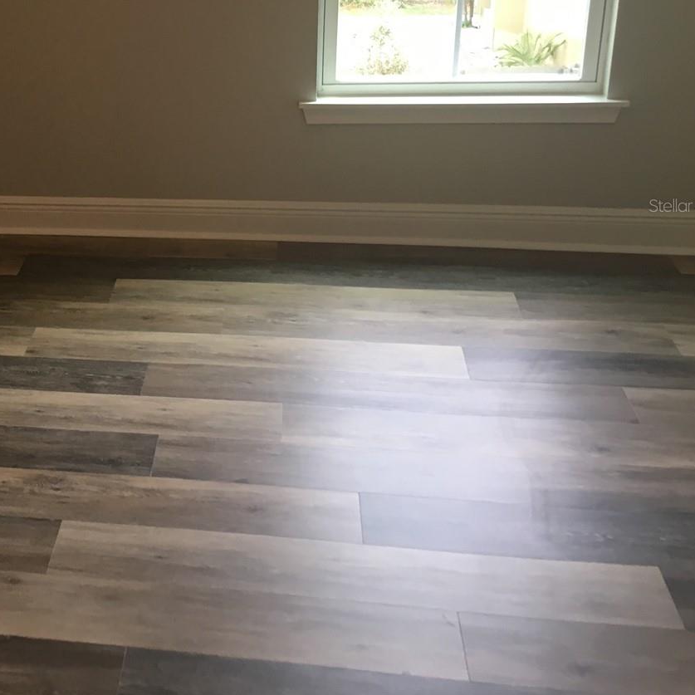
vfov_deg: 34.2
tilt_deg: -17.8
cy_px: 205
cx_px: 63
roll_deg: +2.7
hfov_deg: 32.8
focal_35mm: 49
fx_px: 1113
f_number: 2.2
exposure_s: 1/30
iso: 64
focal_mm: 4.15
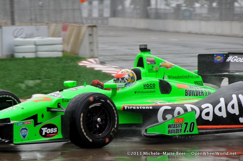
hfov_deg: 6.9
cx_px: 122
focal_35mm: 300
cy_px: 80
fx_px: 2023
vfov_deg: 4.6
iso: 400
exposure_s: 1/500
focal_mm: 200
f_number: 10
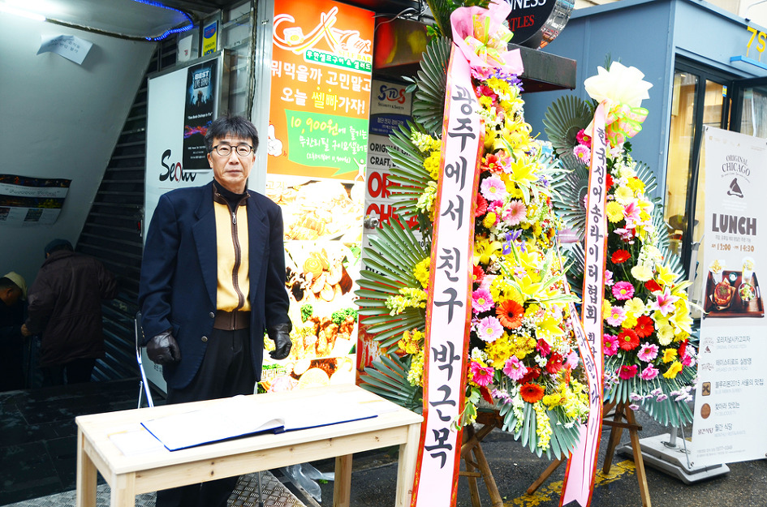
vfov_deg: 43.4
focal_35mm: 30
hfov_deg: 62.1
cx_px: 384
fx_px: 638
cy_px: 254
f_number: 3.5
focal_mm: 20
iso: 100
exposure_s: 1/40
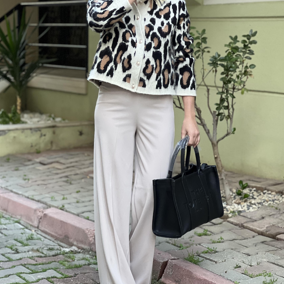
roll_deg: -1.1
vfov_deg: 18.1
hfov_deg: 18.1
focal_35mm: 96
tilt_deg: -5.0
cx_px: 140
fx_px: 891
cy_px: 124
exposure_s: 1/75
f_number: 2.8
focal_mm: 9
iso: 250
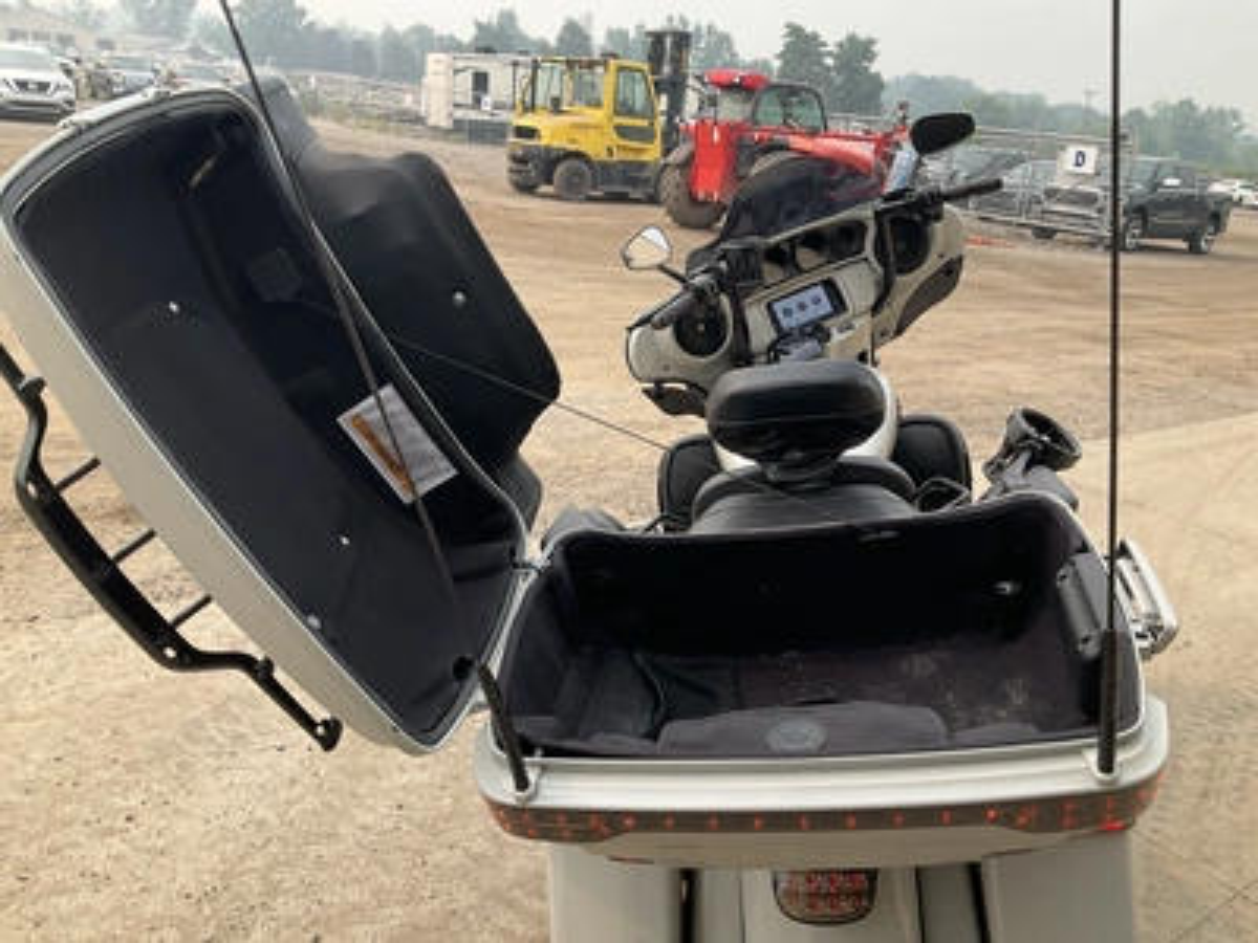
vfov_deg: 48.2
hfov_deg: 61.7
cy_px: 472
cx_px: 629
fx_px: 1054
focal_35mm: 29
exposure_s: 1/586
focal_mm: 3
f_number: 1.8
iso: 25
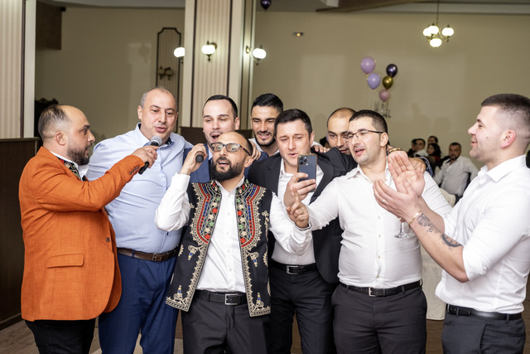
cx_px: 265
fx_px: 707
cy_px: 177
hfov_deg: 41.1
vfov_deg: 28.1
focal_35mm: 48
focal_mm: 32.1
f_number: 2.8
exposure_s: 1/160
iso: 1250
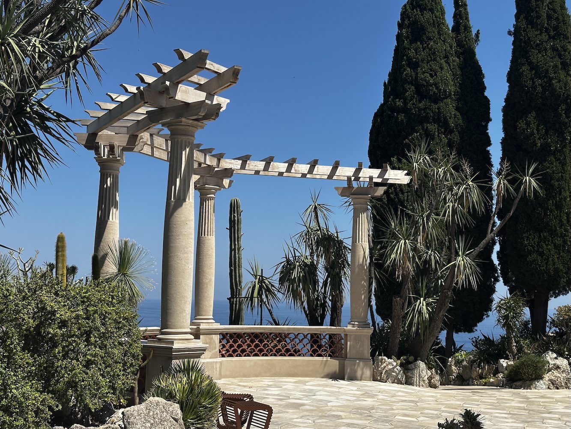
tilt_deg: +6.9
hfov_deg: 39.7
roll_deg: -1.2
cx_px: 286
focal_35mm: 48
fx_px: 792
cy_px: 214
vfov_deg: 30.3
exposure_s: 1/4785
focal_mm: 6.86
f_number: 1.78
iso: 64
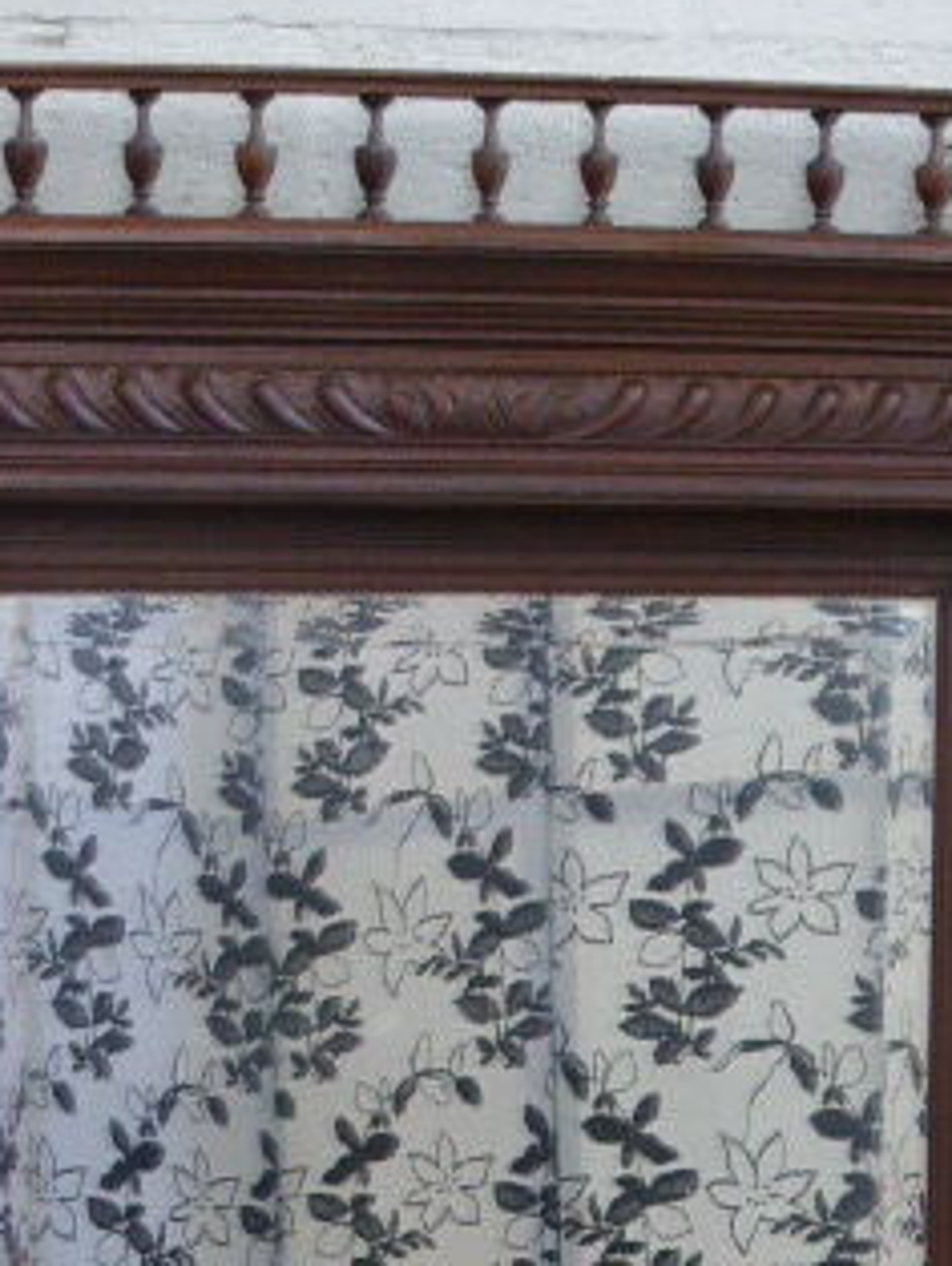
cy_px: 1105
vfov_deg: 18.0
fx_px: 3955
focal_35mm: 108
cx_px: 355
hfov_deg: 13.7
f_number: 4.4
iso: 400
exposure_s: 1/5
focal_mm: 9
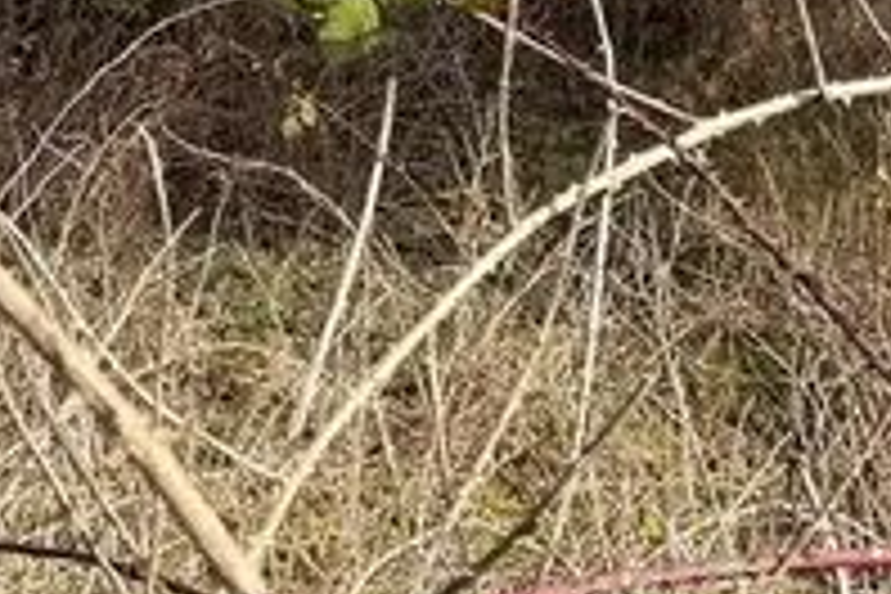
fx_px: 3193
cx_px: 1134
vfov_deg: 9.3
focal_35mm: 129
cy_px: -922
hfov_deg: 15.2
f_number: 1.78
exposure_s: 1/2801
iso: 80
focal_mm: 6.76
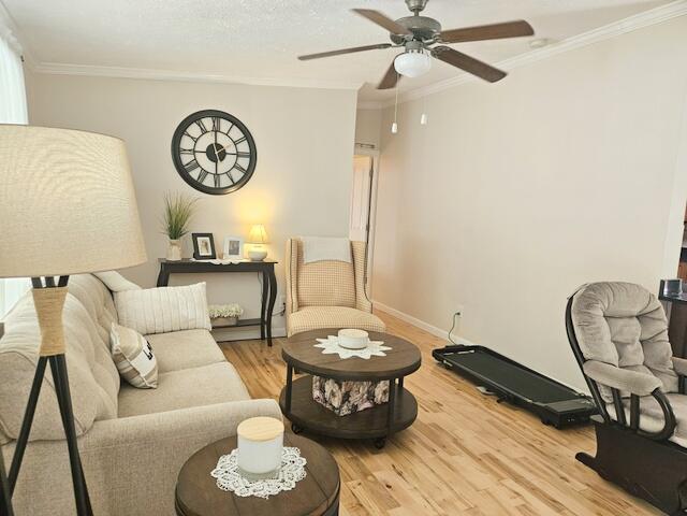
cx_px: 344
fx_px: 456
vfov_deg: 58.9
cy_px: 258
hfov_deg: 73.9
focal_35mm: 23
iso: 250
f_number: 1.8
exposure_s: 1/120
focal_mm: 5.4
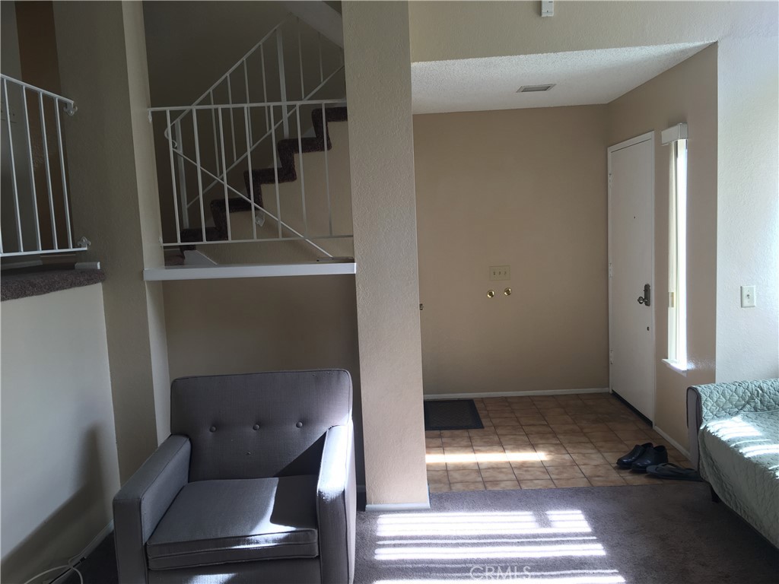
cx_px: 390
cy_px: 292
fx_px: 653
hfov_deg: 61.7
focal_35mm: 29
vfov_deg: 48.2
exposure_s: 1/30
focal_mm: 4.15
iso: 25
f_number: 2.2
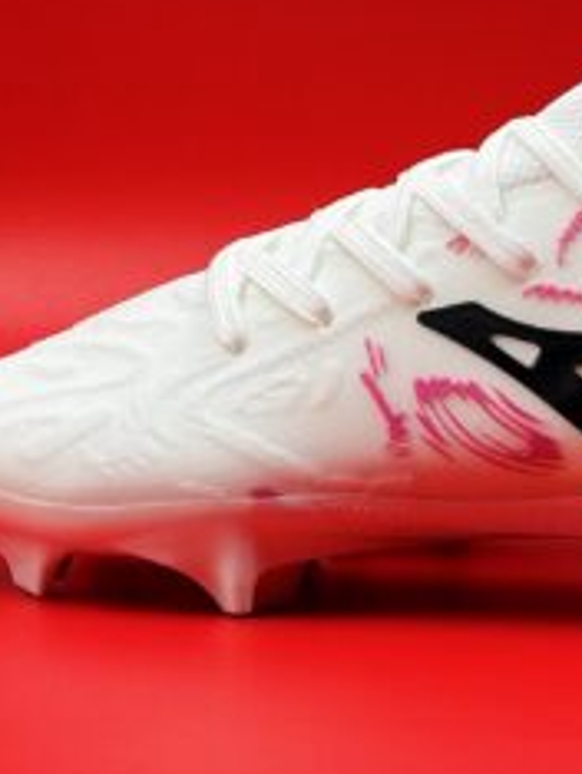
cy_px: 339
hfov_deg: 10.0
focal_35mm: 148
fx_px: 3312
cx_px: 503
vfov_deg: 13.3
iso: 40
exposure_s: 1/100
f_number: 1.6
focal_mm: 5.96
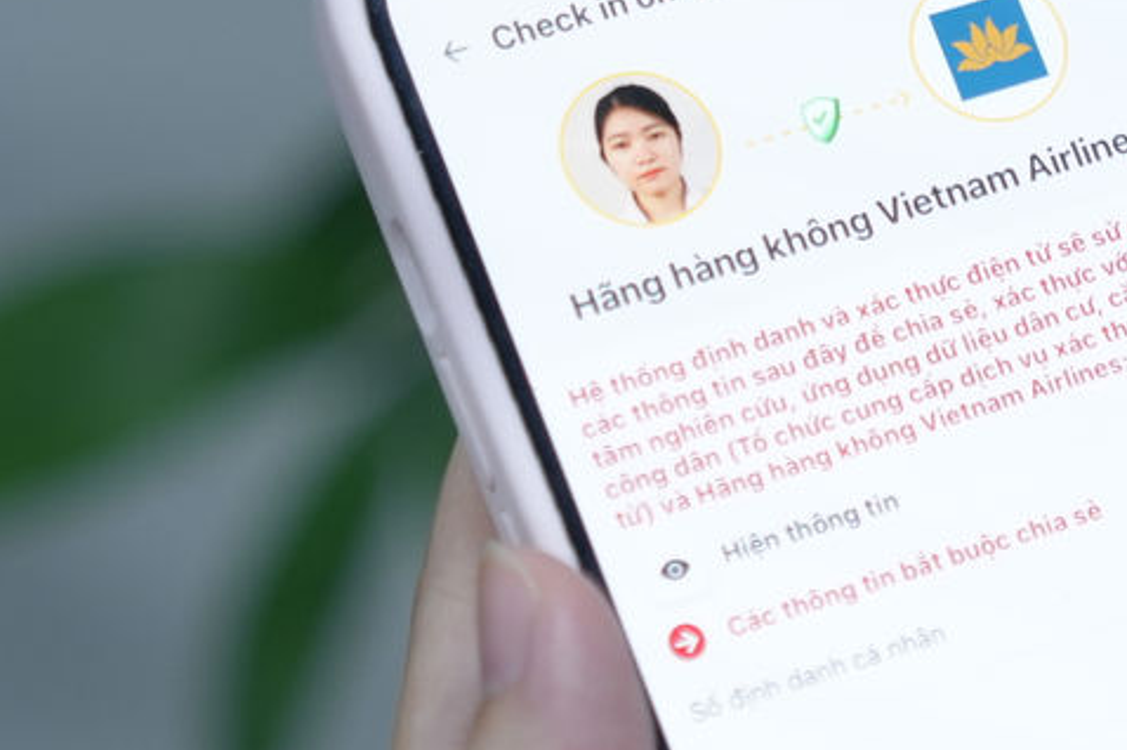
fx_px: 7915
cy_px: 537
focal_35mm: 253
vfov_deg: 5.4
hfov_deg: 8.1
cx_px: 1316
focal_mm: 59
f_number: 2.8
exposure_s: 1/200
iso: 500
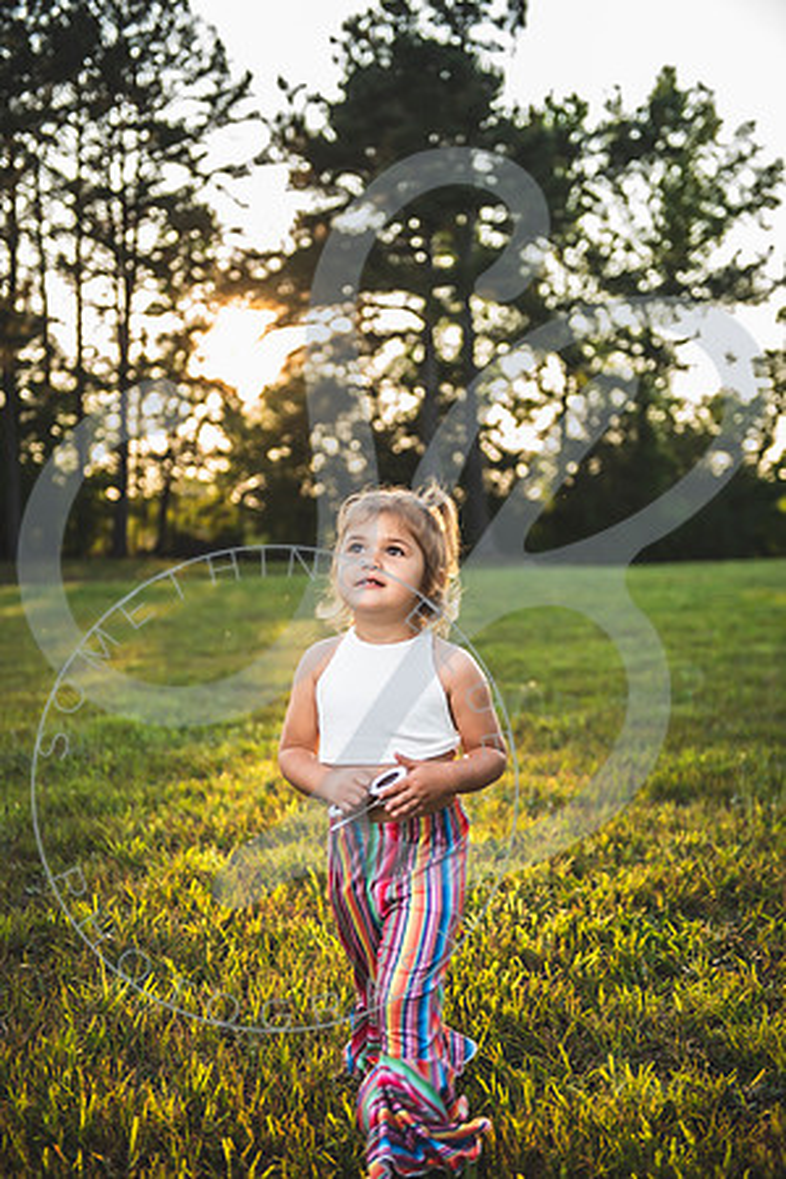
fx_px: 1572
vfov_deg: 41.1
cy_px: 590
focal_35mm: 48
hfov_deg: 28.1
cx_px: 393
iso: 100
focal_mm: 48
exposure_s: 1/200
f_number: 2.8
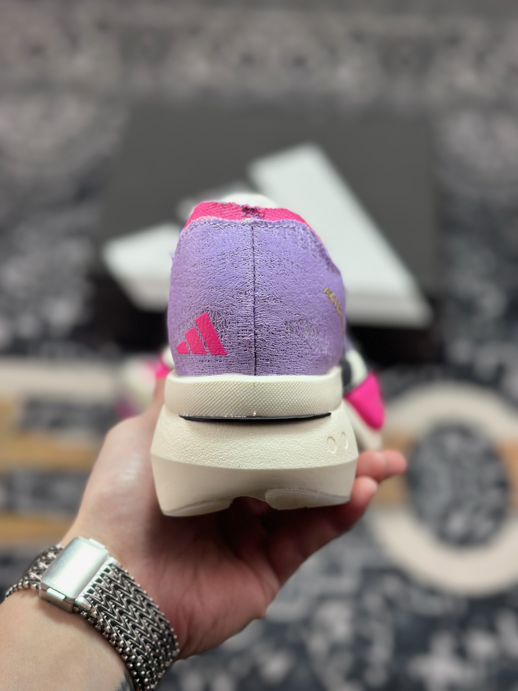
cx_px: 259
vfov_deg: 39.7
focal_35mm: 48
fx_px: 958
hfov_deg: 30.3
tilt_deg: -53.4
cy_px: 346
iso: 80
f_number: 1.78
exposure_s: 1/659
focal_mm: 6.86
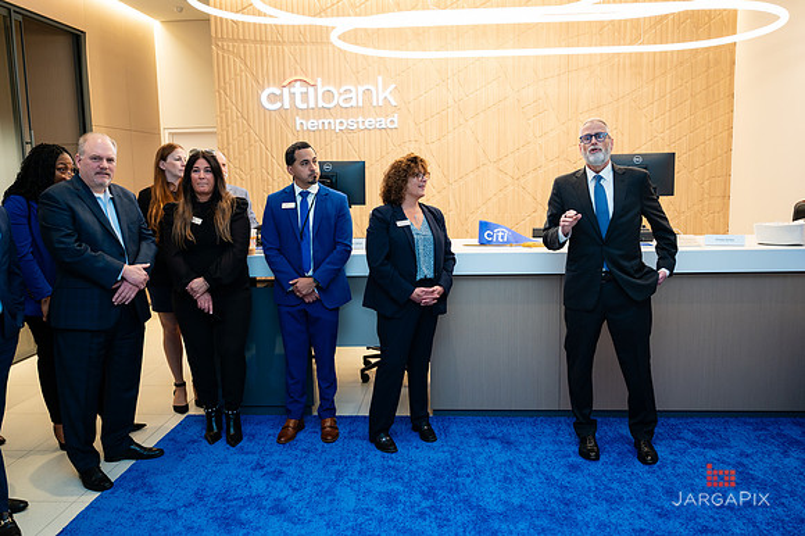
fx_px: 679
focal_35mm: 30
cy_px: 263
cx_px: 410
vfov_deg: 43.1
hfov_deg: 61.3
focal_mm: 29
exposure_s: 1/200
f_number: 3.2
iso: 500
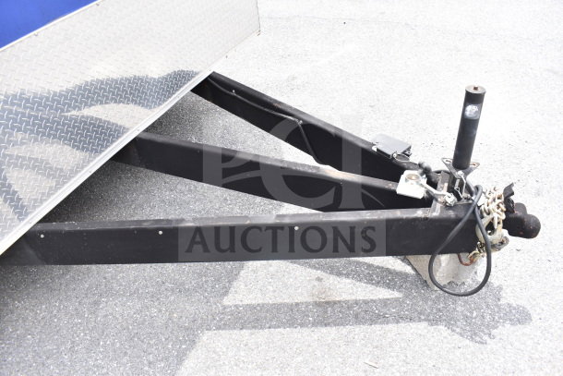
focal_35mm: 27
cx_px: 282
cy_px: 188
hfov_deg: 67.4
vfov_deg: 48.0
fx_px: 422
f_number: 5.6
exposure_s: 1/125
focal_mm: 18
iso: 200
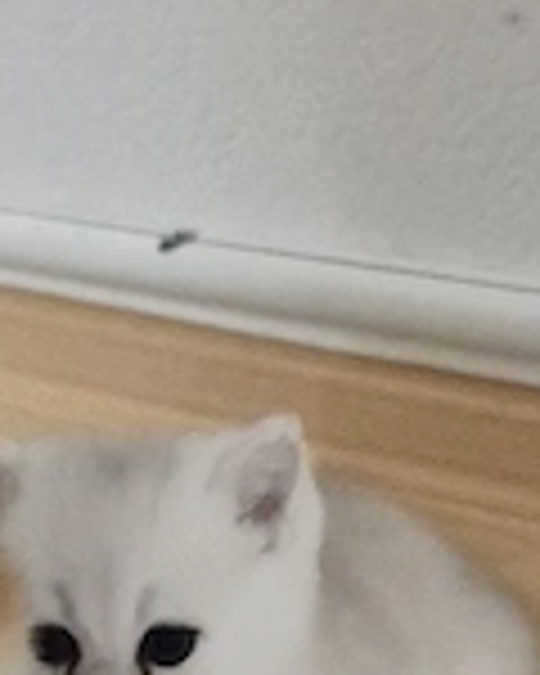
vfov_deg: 26.6
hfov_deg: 24.5
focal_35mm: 60
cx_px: 27
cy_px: 878
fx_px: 1199
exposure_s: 1/100
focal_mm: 5.4
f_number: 1.8
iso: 1000
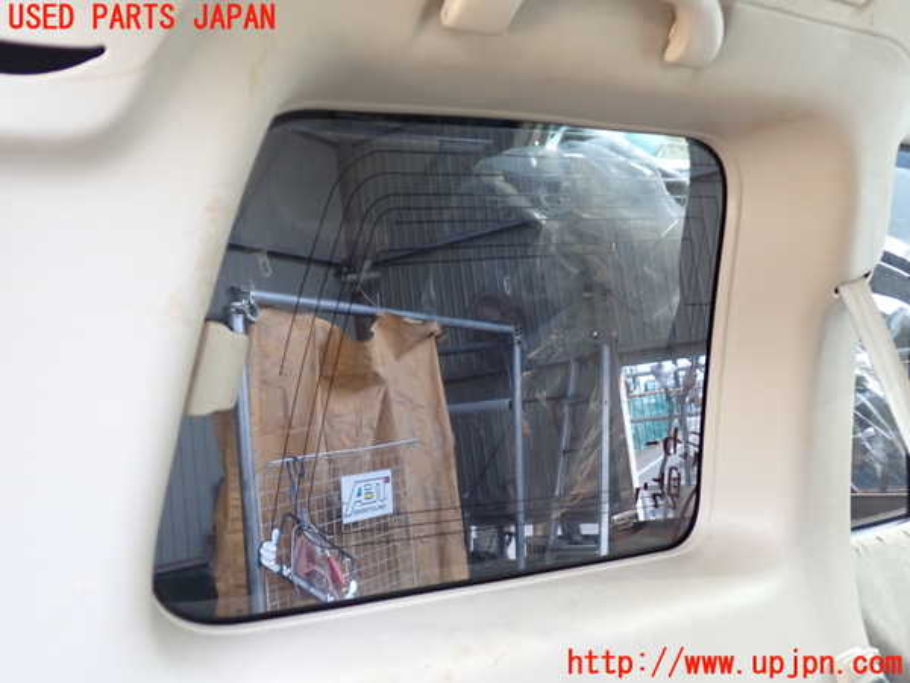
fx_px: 789
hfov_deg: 60.0
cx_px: 455
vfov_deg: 46.8
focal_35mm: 30
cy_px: 342
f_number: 2.3
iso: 250
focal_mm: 5.4
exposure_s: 1/30
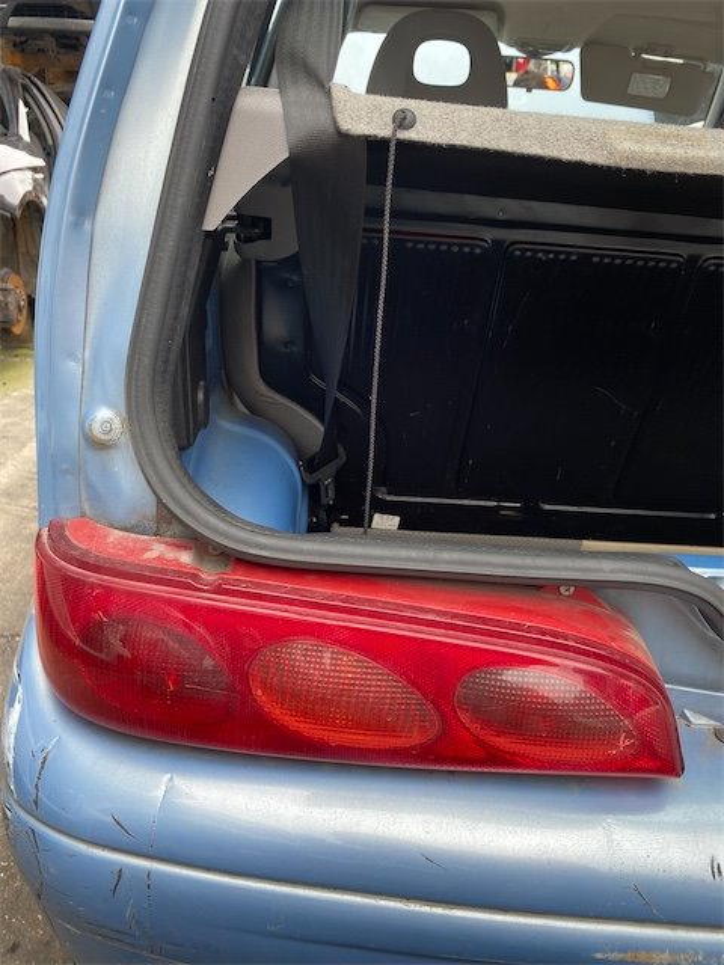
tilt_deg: -21.7
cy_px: 482
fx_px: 725
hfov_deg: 53.1
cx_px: 362
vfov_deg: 67.3
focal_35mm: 26
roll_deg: -3.3
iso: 64
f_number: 1.8
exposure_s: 1/122
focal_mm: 4.25
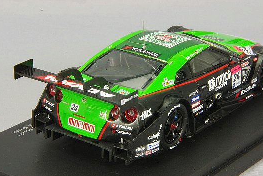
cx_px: 147
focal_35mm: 136
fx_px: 994
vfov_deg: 10.1
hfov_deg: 15.1
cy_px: 82
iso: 400
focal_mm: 75
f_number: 32
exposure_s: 1
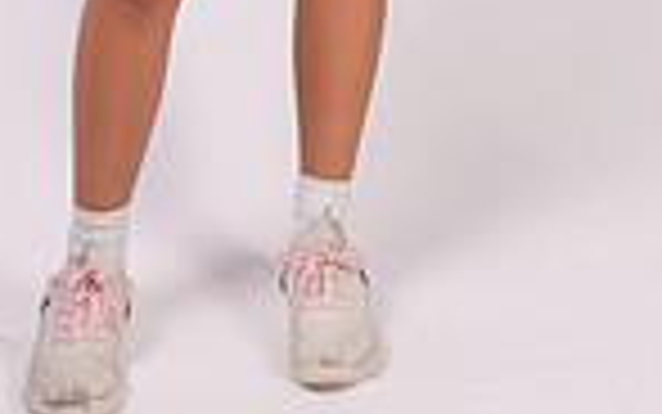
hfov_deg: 19.0
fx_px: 1967
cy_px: -518
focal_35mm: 109
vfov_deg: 10.6
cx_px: 203
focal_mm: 35
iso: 160
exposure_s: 1/125
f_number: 5.6
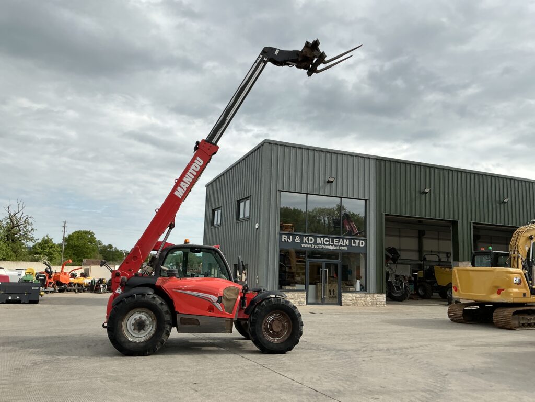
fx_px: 433
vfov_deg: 49.7
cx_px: 268
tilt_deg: +13.5
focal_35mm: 28
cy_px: 201
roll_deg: -0.1
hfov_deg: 63.4
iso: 25
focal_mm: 3
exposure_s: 1/1786
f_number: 1.8
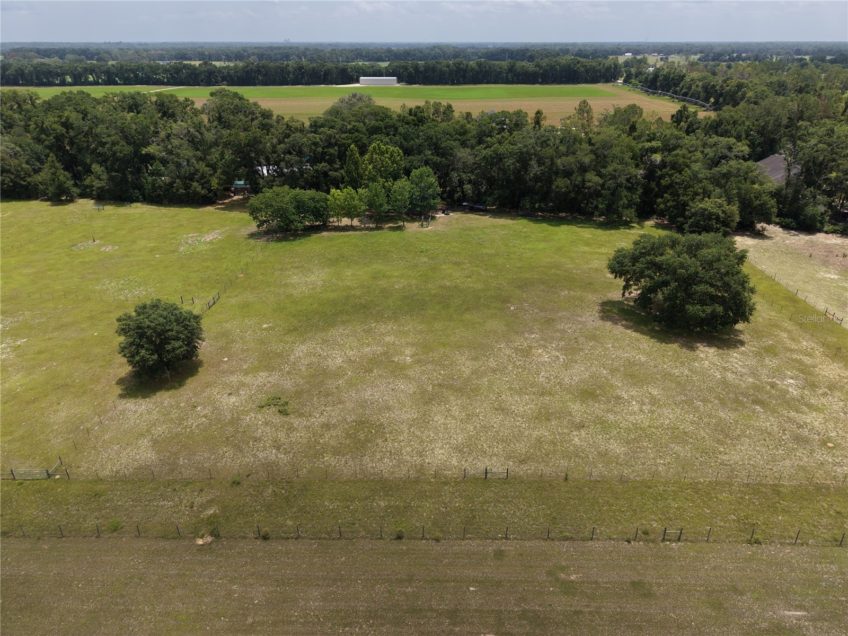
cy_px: 318
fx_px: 588
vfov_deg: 56.8
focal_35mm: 24
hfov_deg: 71.6
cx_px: 424
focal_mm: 8.67
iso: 200
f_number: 1.8
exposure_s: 1/640
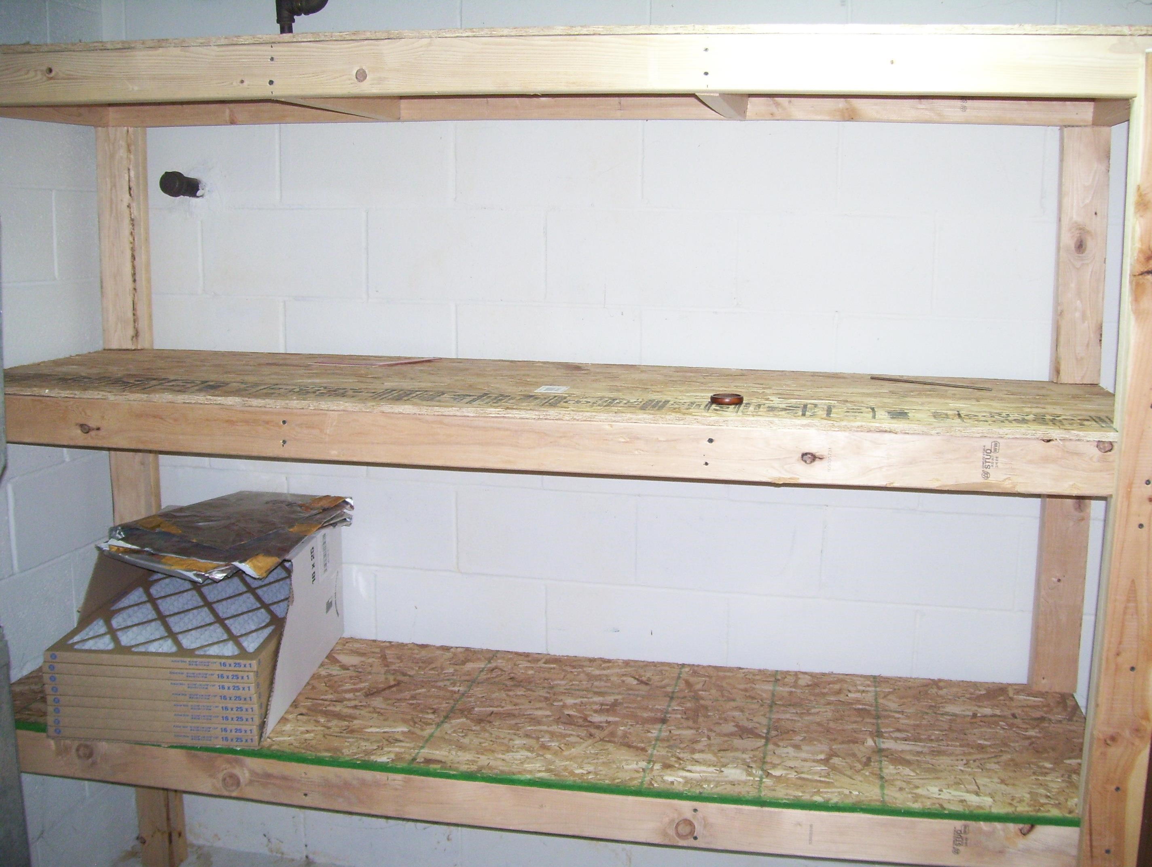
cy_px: 434
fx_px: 1200
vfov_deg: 39.7
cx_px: 576
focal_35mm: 36
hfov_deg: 51.3
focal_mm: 6
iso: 200
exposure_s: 1/60
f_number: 2.7
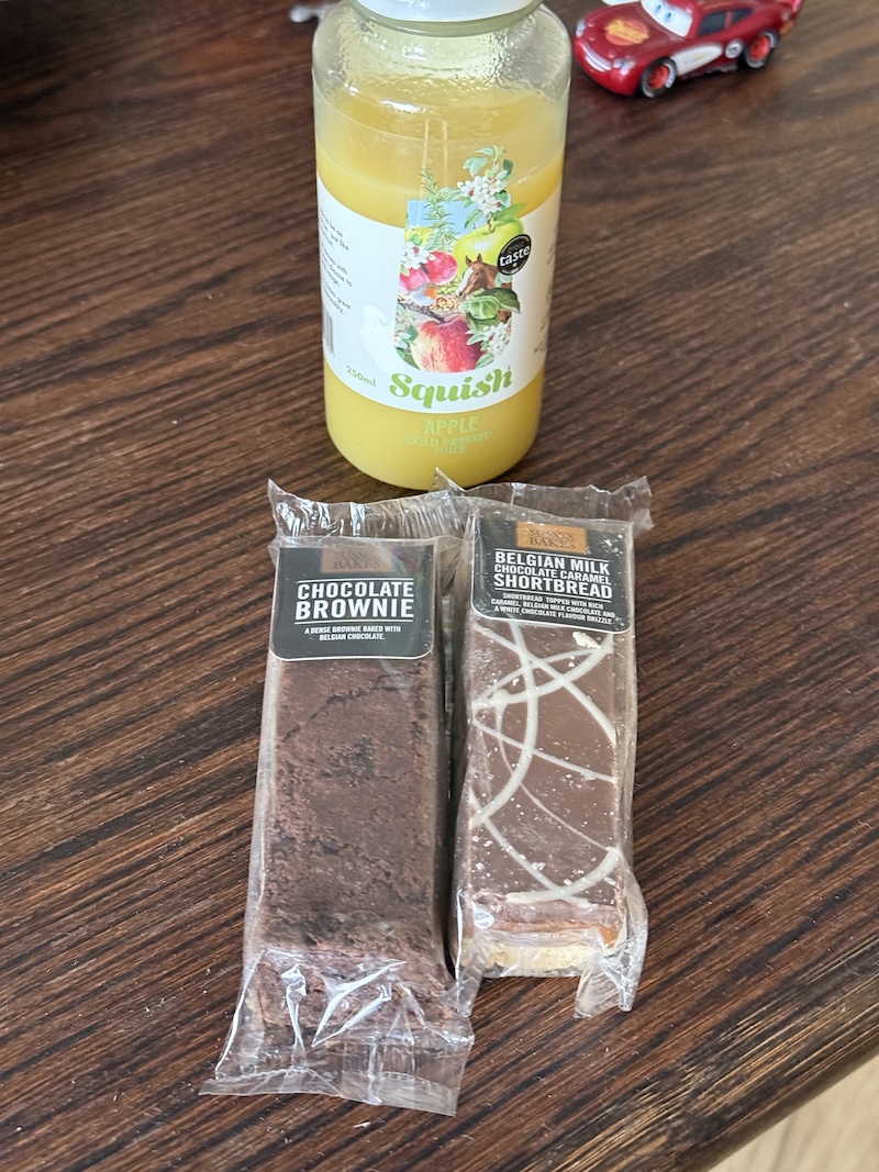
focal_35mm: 48
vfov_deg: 39.7
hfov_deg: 30.3
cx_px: 440
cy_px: 586
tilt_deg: -46.3
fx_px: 1625
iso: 500
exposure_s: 1/38
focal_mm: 6.76
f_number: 1.78
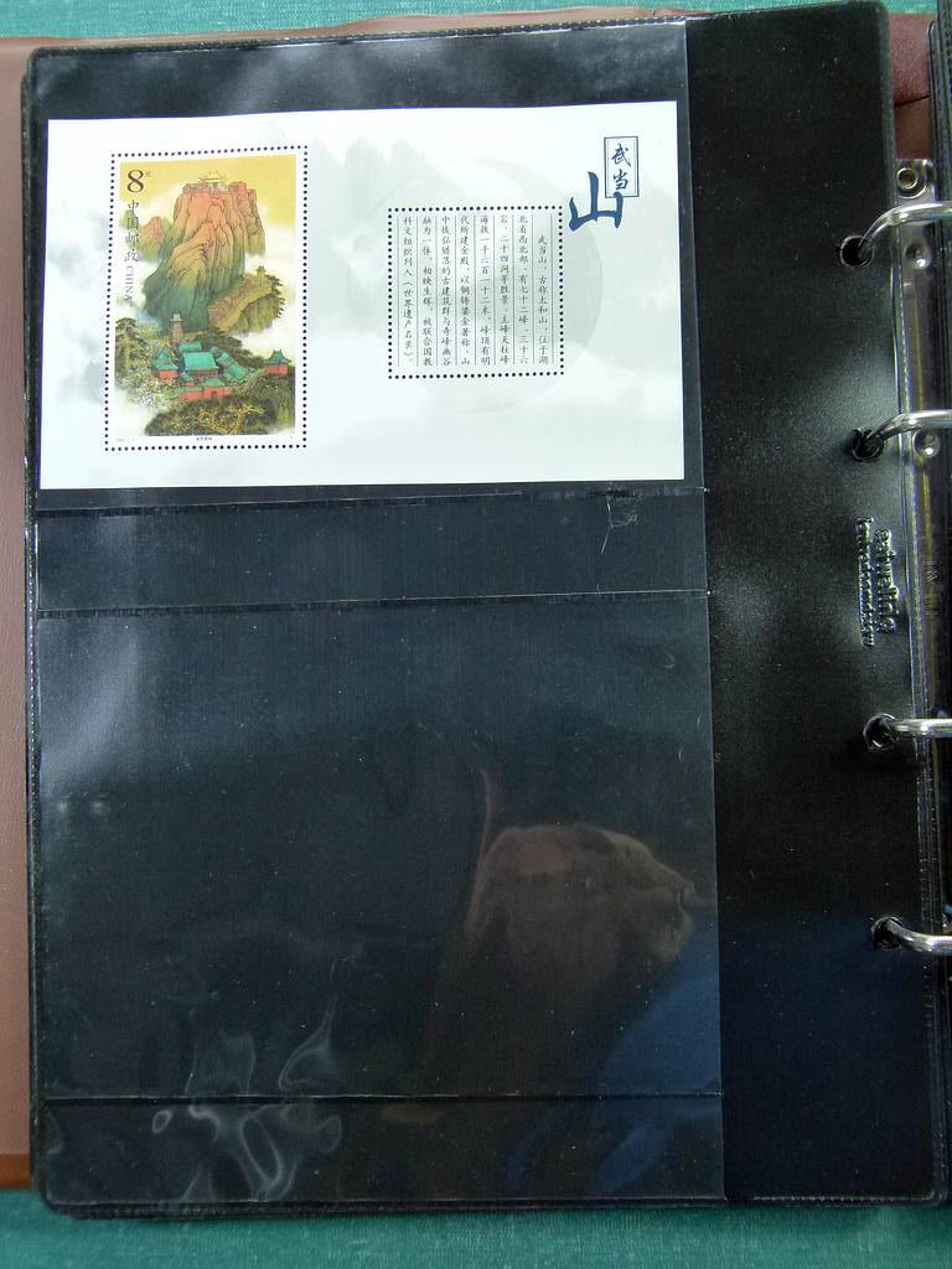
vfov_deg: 47.9
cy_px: 634
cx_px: 476
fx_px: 1430
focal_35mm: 39
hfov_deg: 36.8
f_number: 3.1
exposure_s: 1/60
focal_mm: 7
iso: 250
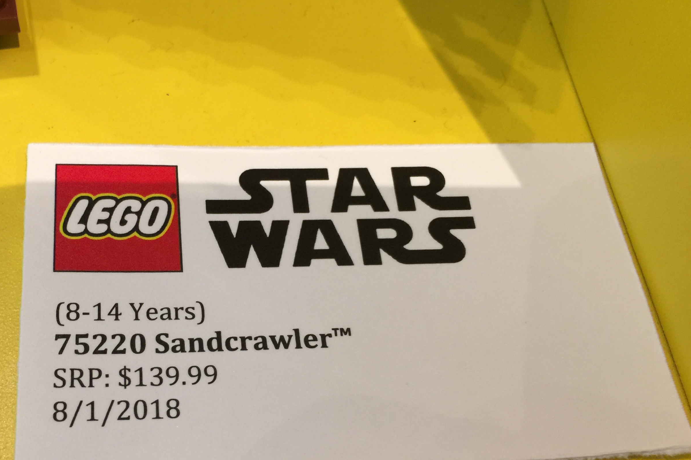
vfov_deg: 32.5
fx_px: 787
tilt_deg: -62.6
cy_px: 292
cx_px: 223
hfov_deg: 46.6
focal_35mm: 41
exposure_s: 1/15
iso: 64
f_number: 2.2
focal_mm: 4.15
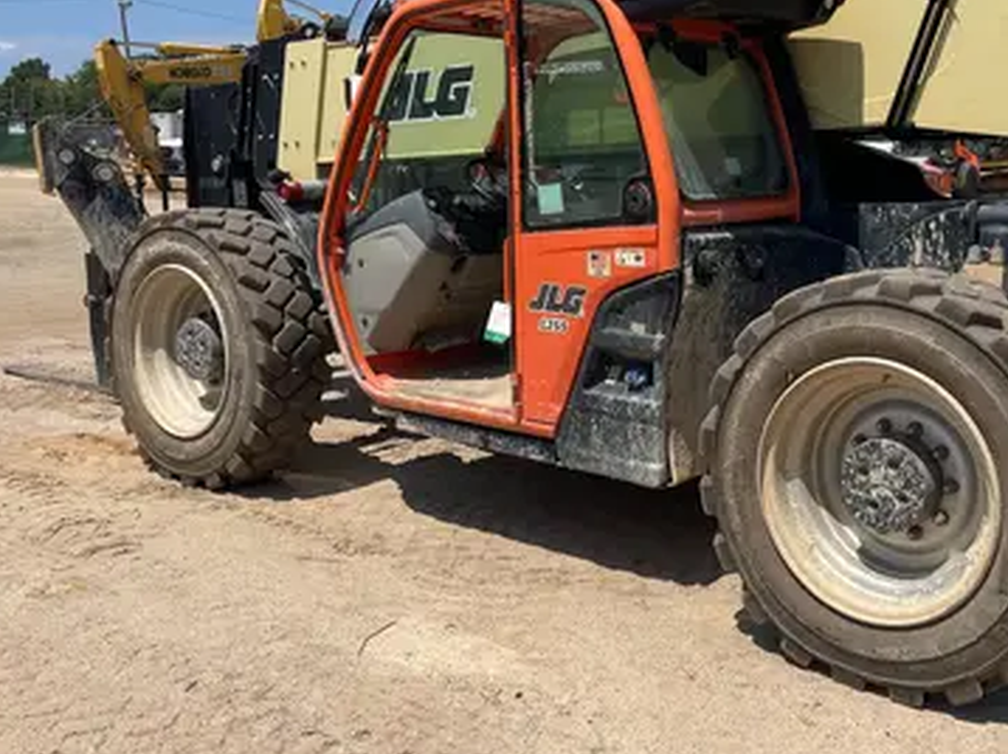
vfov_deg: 35.9
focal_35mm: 40
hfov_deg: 45.8
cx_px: 704
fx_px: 1164
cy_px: 331
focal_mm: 4.2
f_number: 1.6
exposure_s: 1/4292
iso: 32
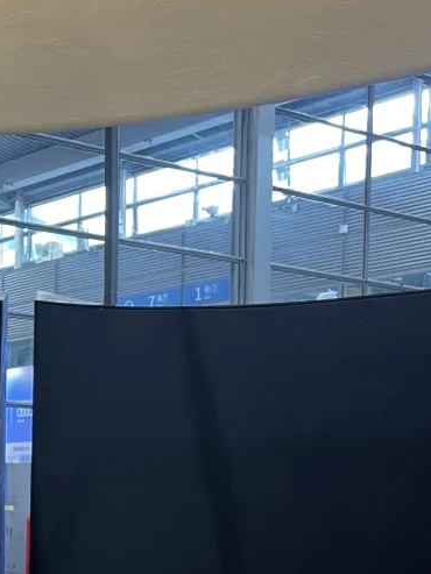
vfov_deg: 25.4
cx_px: -121
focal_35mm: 73
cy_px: 568
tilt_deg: -2.9
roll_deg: -0.2
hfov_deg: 18.8
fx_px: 1211
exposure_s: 1/50
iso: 200
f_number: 1.6
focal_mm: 5.1
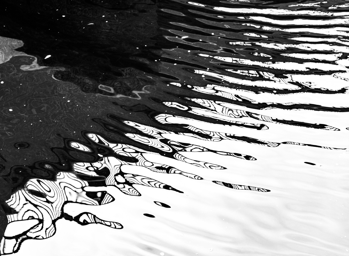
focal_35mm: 113
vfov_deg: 12.9
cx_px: 157
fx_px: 1135
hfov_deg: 17.5
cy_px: 128
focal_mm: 71
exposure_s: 1/100
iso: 250
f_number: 5.6
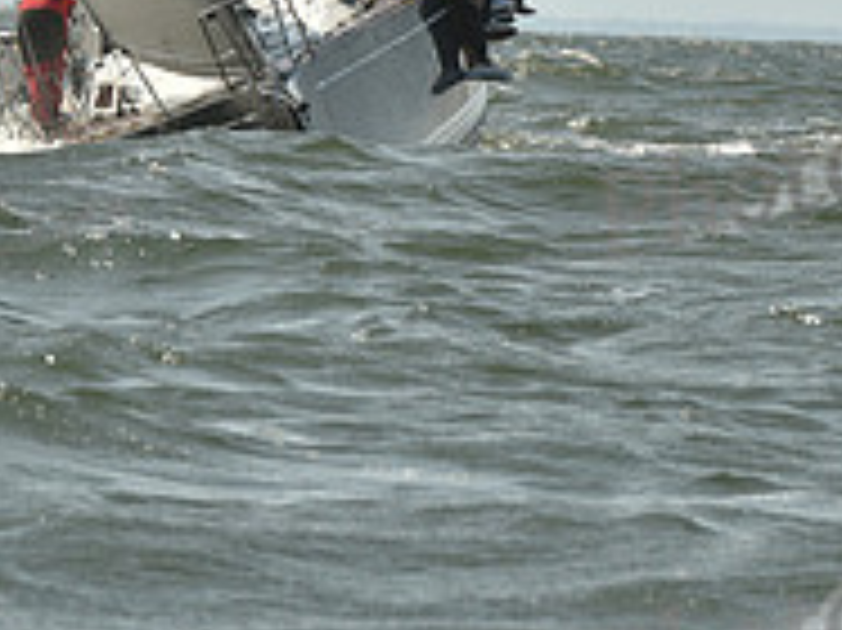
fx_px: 14536
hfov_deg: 3.3
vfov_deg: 2.5
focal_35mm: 598
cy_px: -25
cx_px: 365
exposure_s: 1/800
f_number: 10
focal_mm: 200
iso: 250
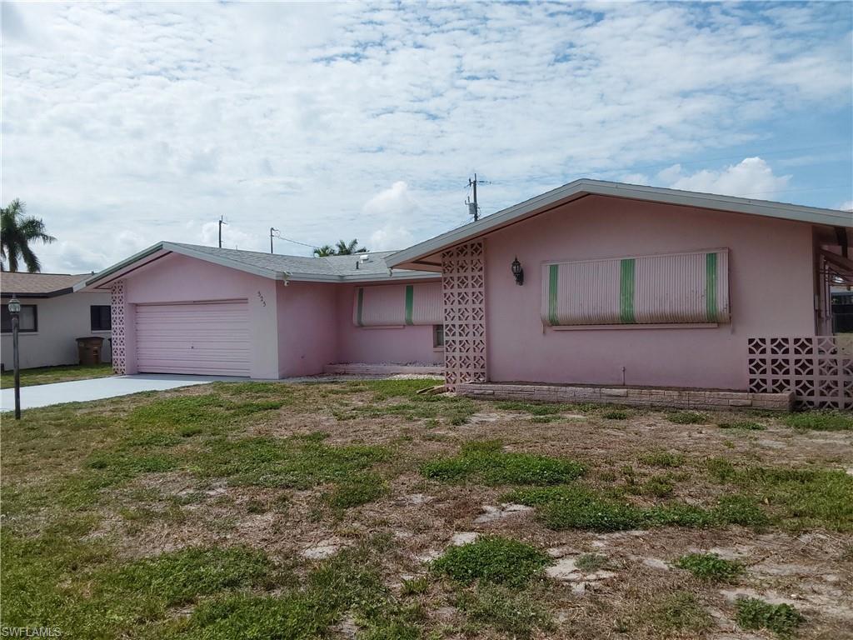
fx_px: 690
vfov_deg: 49.7
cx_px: 426
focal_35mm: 28
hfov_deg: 63.4
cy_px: 320
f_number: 1.9
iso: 50
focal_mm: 2.91
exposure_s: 1/3822
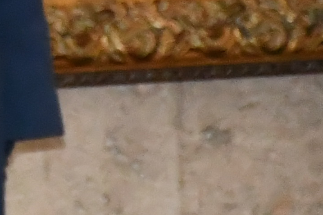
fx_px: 7805
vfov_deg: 1.6
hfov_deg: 2.3
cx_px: -927
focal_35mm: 870
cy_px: -308
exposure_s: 1/60
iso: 4000
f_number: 5.3
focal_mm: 75
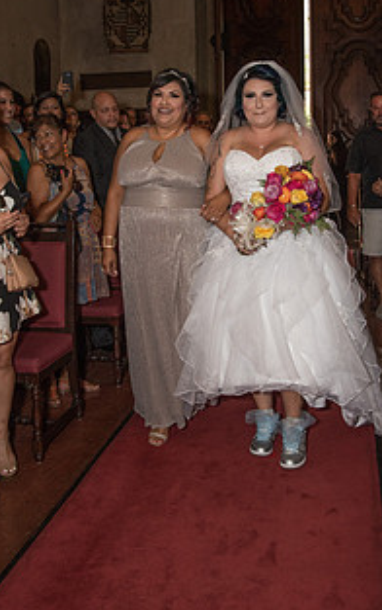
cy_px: 238
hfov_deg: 31.3
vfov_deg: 47.8
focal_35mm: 41
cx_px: 207
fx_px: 682
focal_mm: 28
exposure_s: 1/250
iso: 2000
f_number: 9
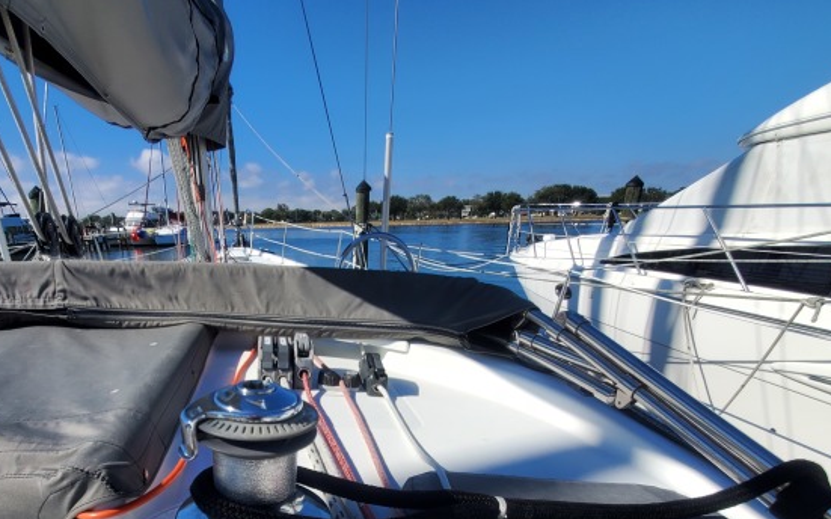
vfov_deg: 55.4
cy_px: 416
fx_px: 453
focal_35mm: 20
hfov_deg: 83.6
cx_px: 317
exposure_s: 1/1627
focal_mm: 1.8
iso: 50
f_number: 2.2
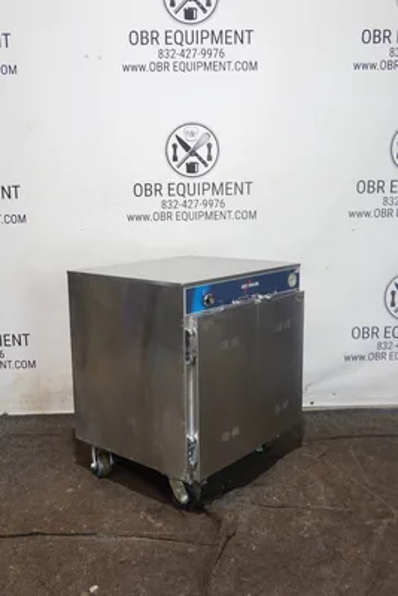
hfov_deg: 38.9
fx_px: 563
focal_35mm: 34
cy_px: 298
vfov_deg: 55.8
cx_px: 199
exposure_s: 1/10
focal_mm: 12.76
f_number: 3.5
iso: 200
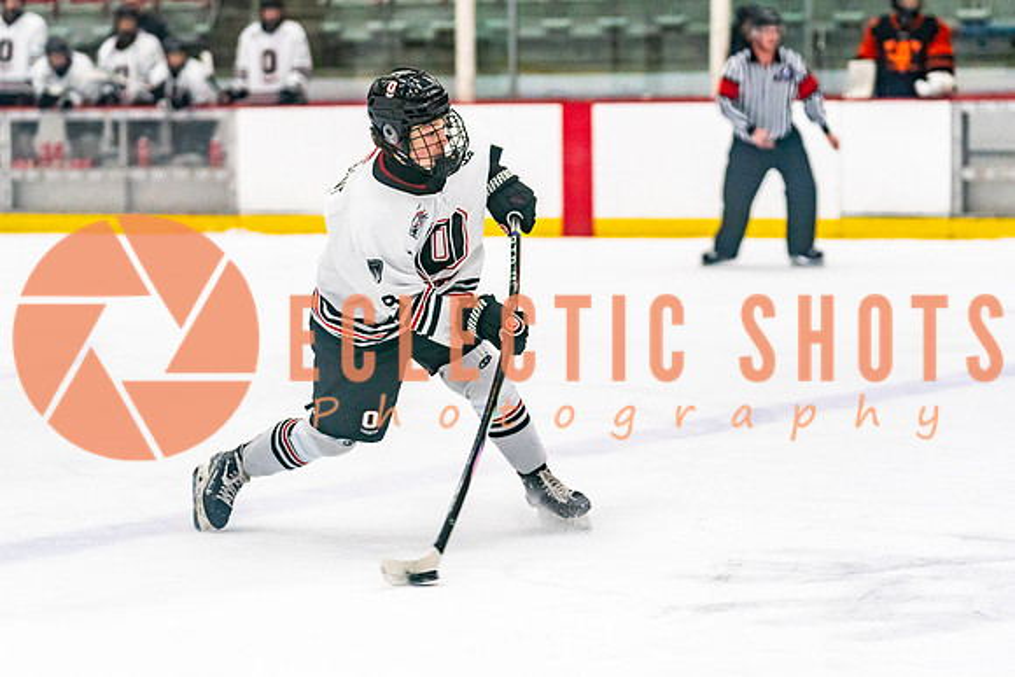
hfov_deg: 13.9
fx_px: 4176
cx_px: 436
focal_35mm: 148
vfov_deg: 9.3
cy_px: 356
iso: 3200
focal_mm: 103
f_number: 2.8
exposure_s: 1/1250
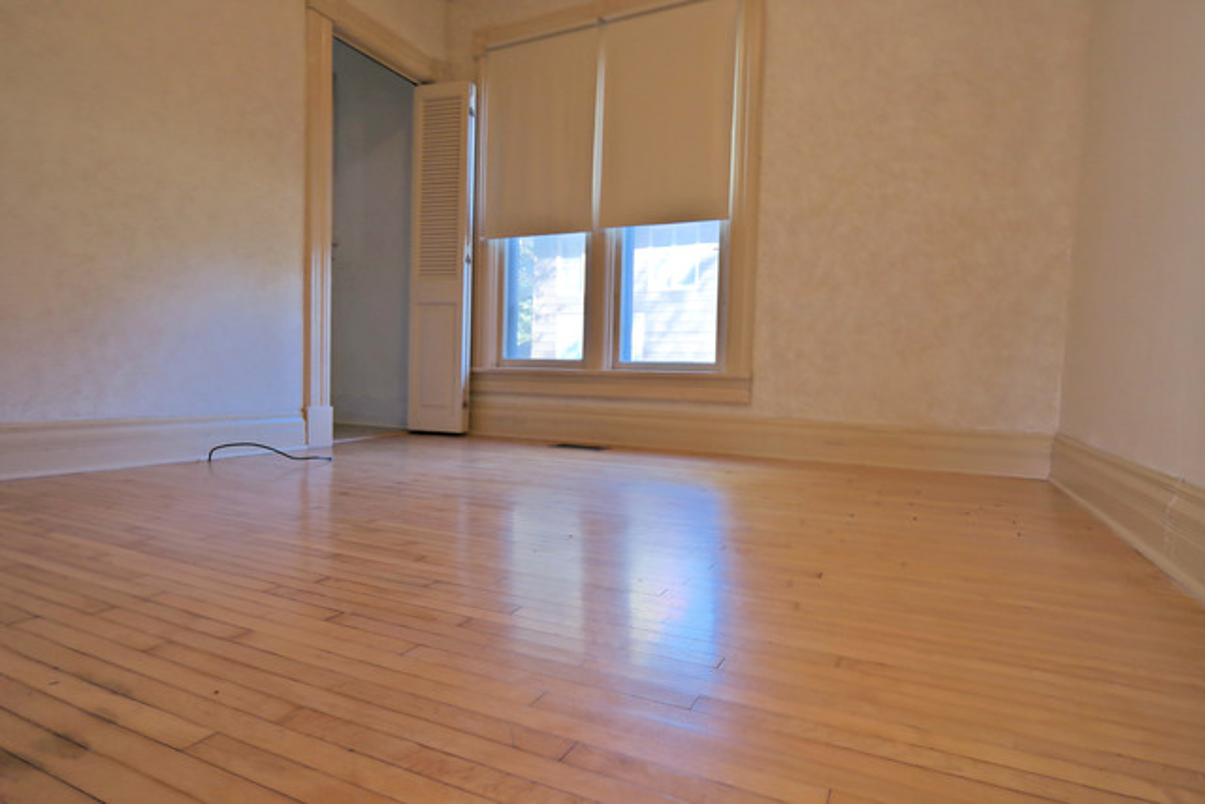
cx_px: 602
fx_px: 603
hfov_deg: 90.0
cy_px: 402
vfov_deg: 67.4
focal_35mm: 18
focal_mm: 12
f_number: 4
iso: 200
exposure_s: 1/40
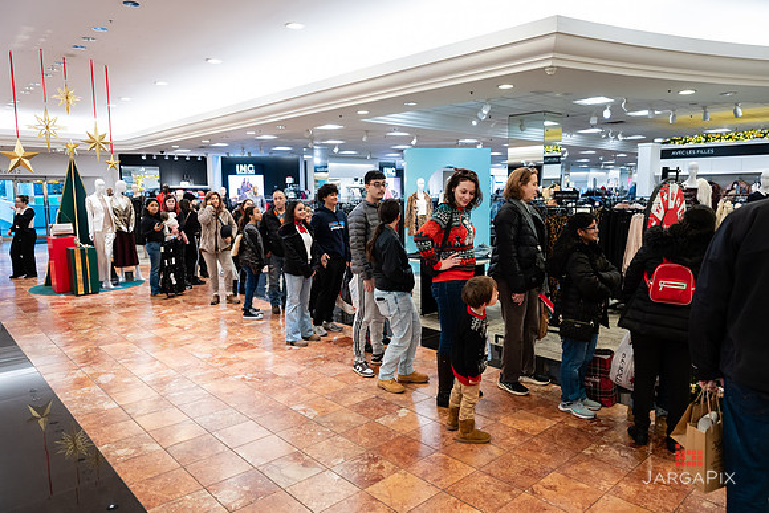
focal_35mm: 24
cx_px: 384
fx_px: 515
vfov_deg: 52.9
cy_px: 256
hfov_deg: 73.5
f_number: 3.2
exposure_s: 1/160
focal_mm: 24
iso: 1000
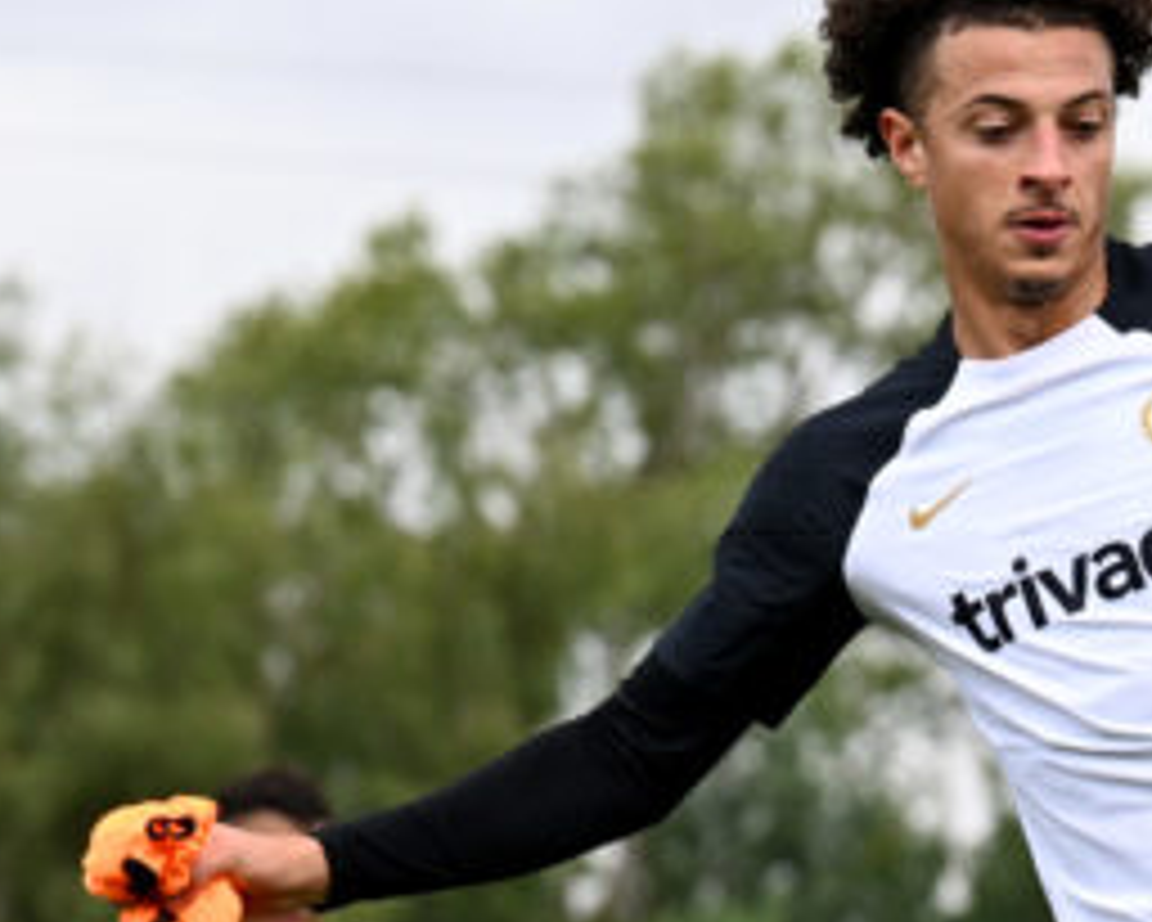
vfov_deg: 4.1
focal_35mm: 379
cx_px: 1512
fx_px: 12927
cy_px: 776
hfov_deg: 5.1
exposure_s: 1/2000
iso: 400
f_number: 4
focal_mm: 101
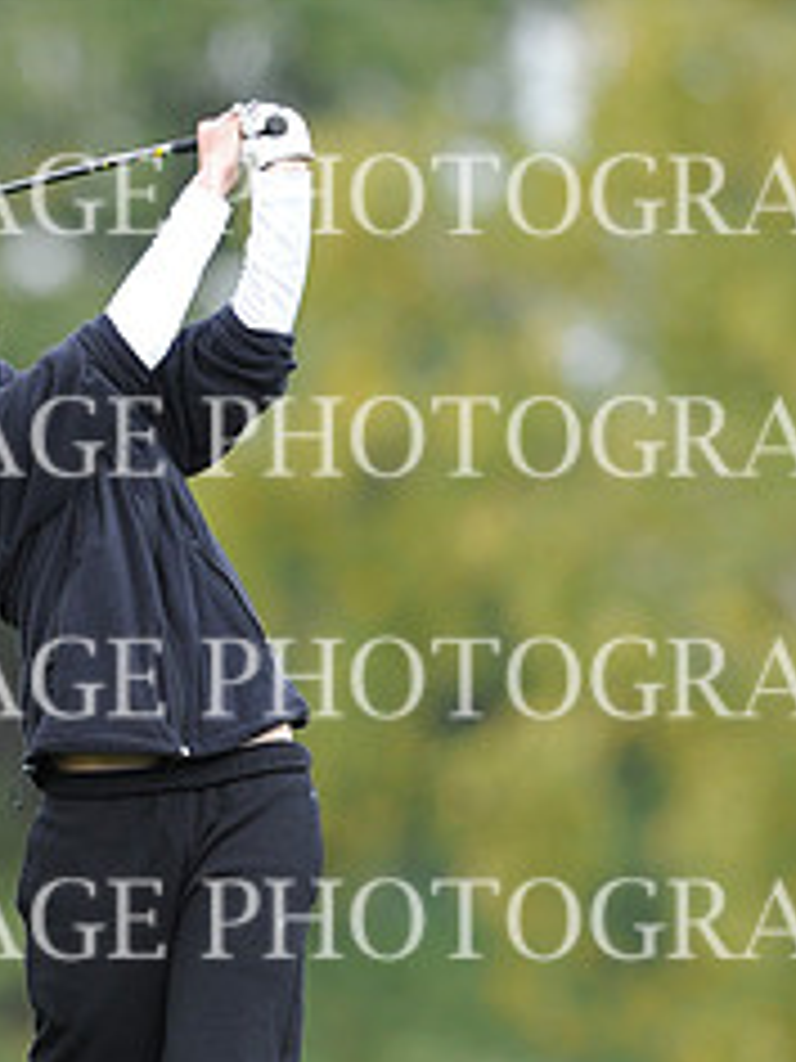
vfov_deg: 2.1
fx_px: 29005
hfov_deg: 1.6
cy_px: 796
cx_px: 171
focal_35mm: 946
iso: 800
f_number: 4
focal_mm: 400
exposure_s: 1/2000
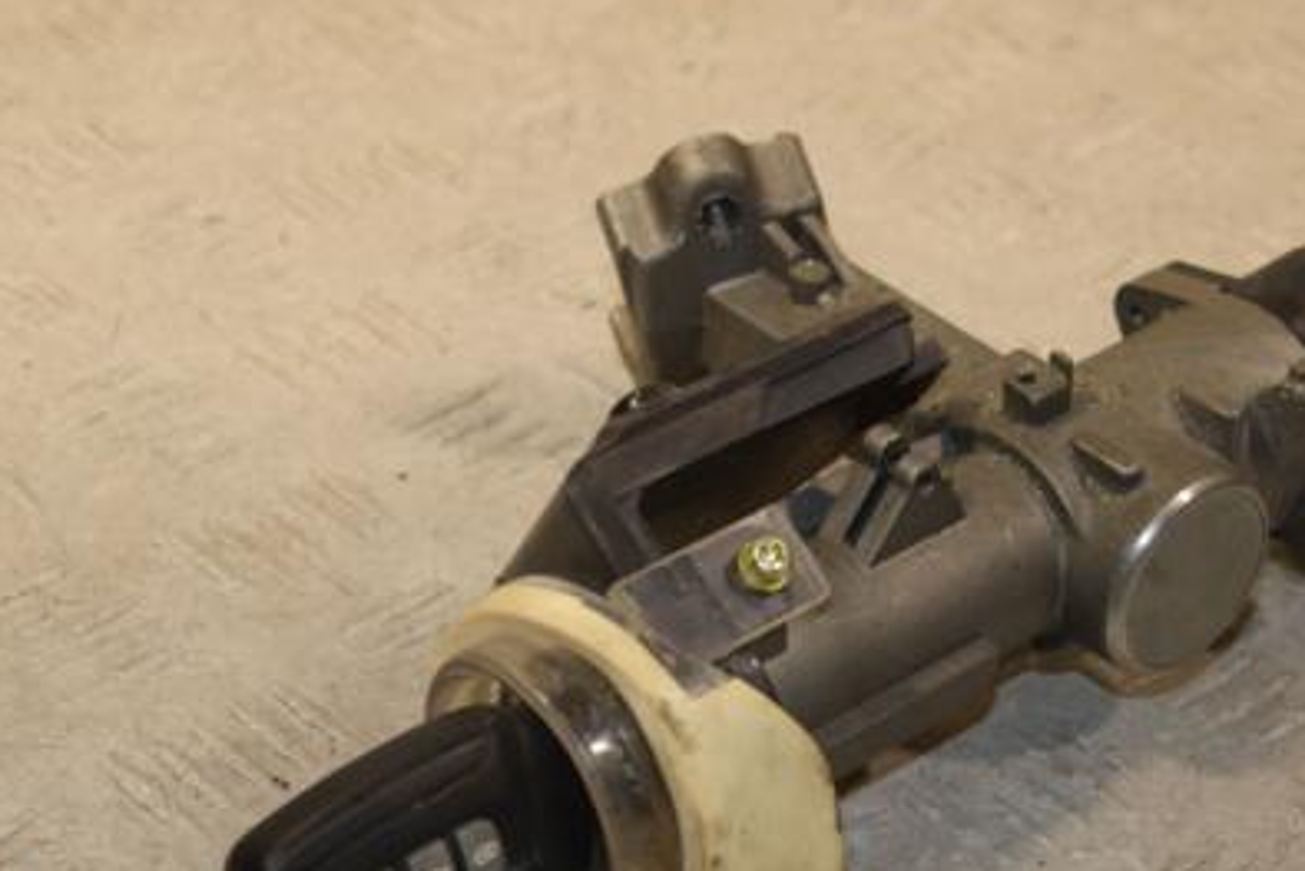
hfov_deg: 21.2
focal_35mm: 96
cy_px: 543
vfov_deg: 14.3
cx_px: 821
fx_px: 3481
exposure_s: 1/200
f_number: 7.1
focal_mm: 42
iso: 800
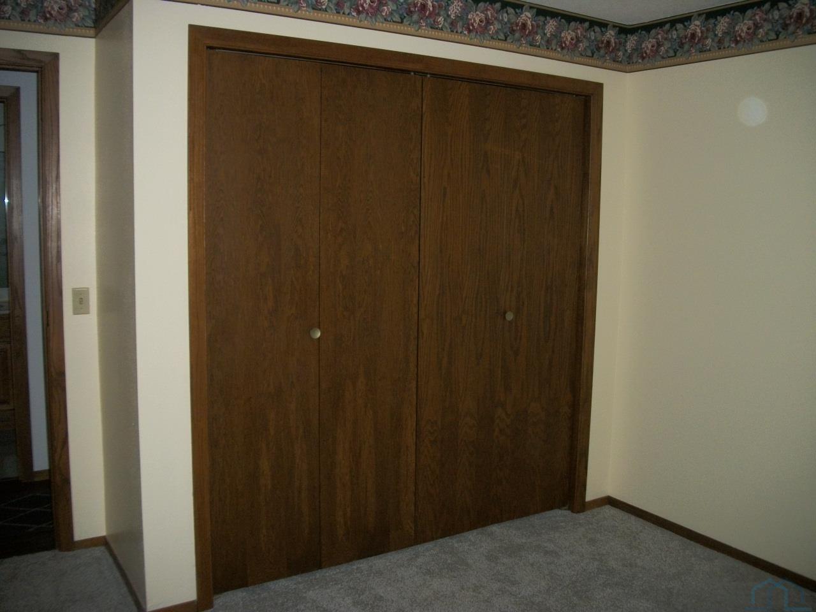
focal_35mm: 32
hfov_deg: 56.8
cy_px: 306
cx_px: 408
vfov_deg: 44.2
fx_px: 754
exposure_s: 1/30
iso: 160
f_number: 2.9
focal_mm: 5.7
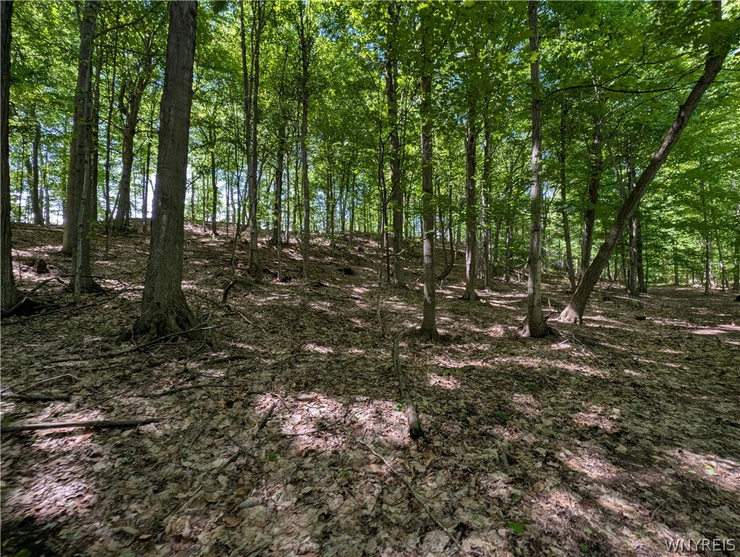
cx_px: 370
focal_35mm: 13
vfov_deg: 90.0
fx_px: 278
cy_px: 278
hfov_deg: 106.1
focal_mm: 1.95
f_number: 2.2
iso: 69
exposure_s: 1/221
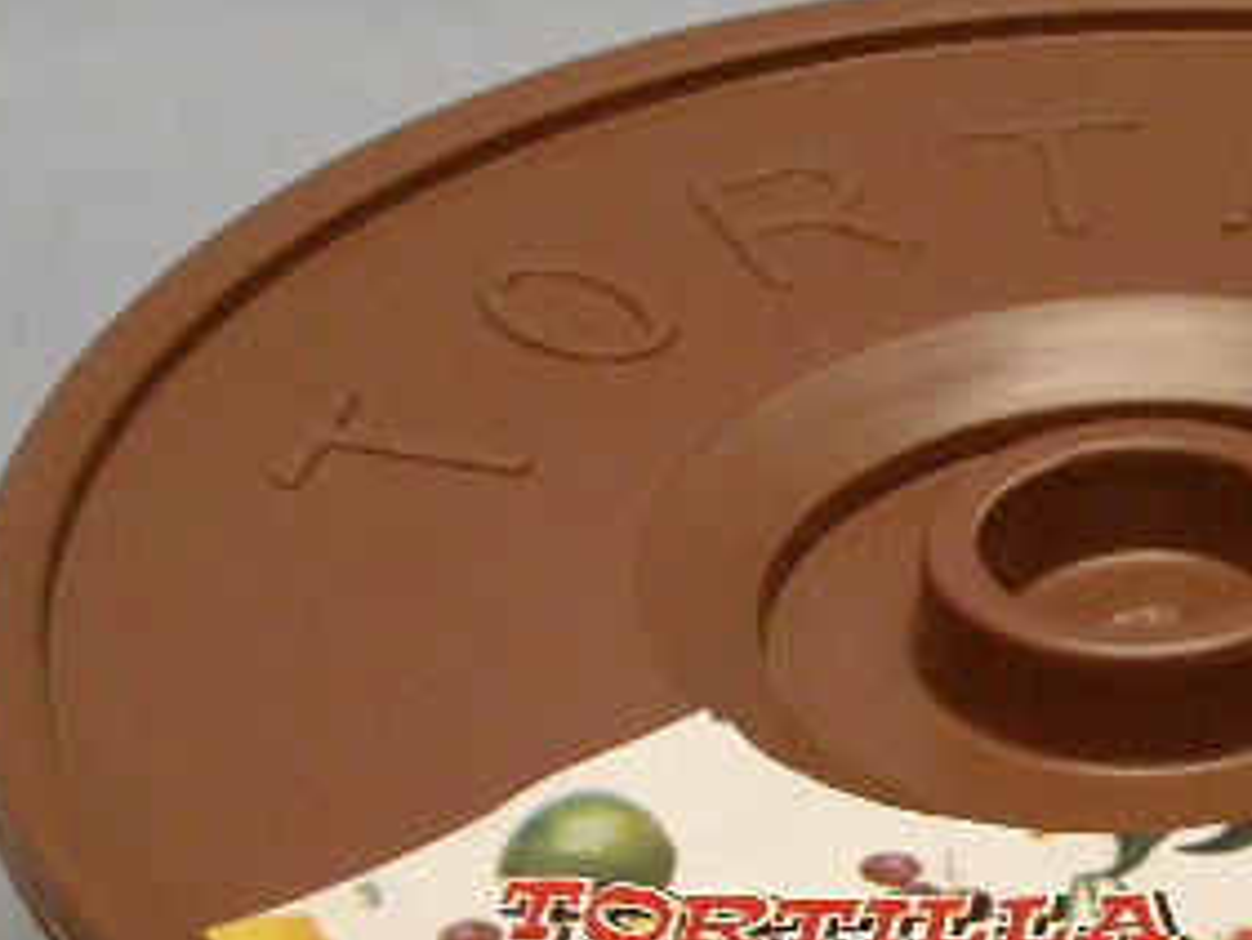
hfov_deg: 13.9
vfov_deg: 10.5
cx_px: 1078
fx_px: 5102
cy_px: 740
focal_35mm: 141
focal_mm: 12.6
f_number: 3.4
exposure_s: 1/60
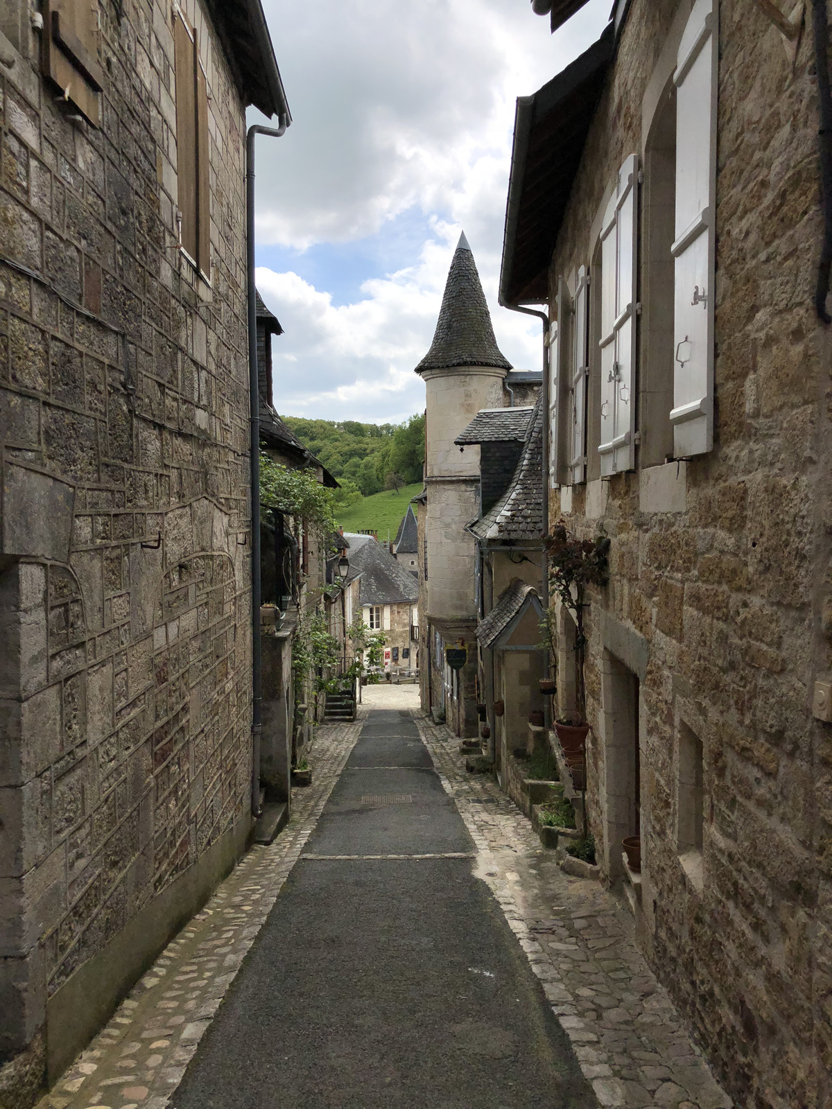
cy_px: 554
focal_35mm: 28
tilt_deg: -2.0
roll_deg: +1.0
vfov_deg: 63.4
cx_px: 416
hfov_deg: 49.7
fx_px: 897
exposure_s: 1/4367
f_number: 1.8
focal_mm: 4
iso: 20
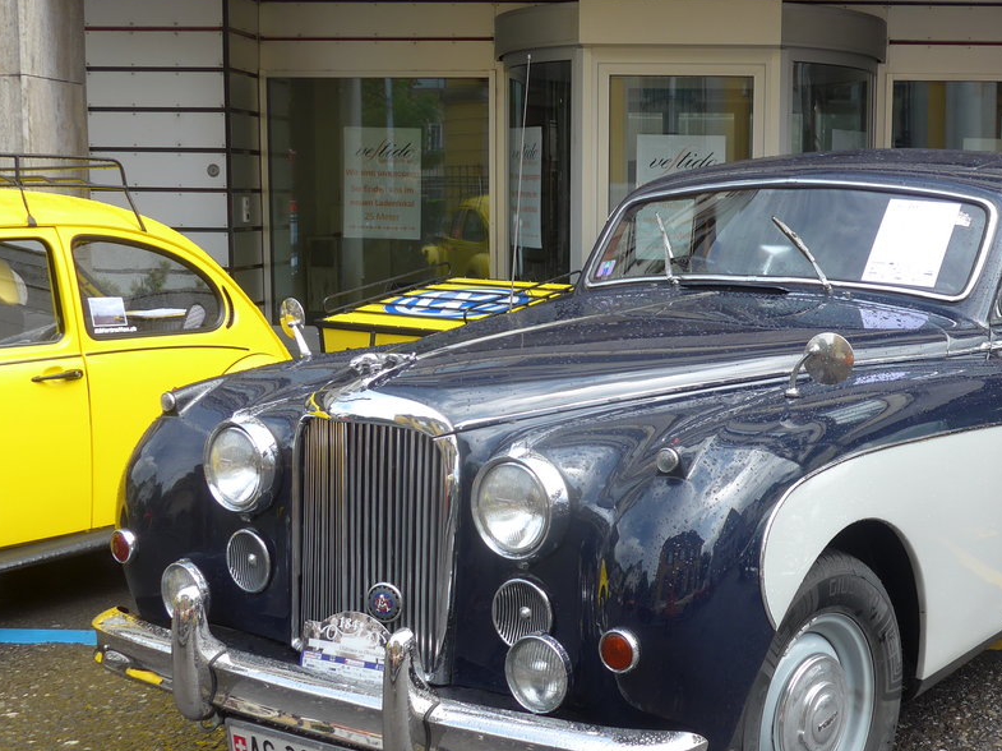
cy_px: 397
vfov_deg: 28.0
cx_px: 693
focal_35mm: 52
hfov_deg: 36.3
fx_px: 1505
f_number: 2.8
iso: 80
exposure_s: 1/400
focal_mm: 7
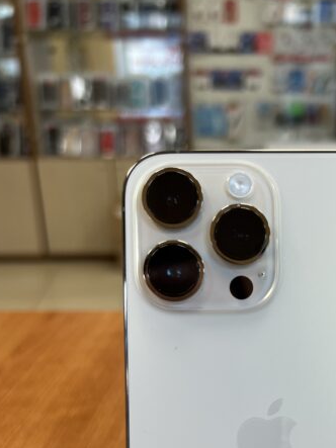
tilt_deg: -24.1
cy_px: 394
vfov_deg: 38.0
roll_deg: +0.3
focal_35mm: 47
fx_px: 609
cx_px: 274
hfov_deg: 30.1
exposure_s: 1/100
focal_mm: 5.7
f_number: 1.5
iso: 50
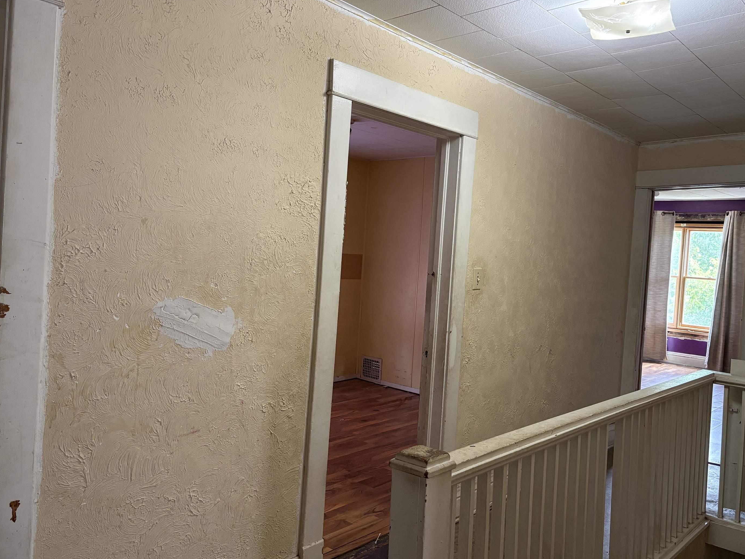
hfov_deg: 61.6
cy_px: 265
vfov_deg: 48.2
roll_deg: -3.4
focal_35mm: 29
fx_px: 624
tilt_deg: -0.8
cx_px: 404
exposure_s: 1/60
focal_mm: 5.96
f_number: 1.6
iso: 250
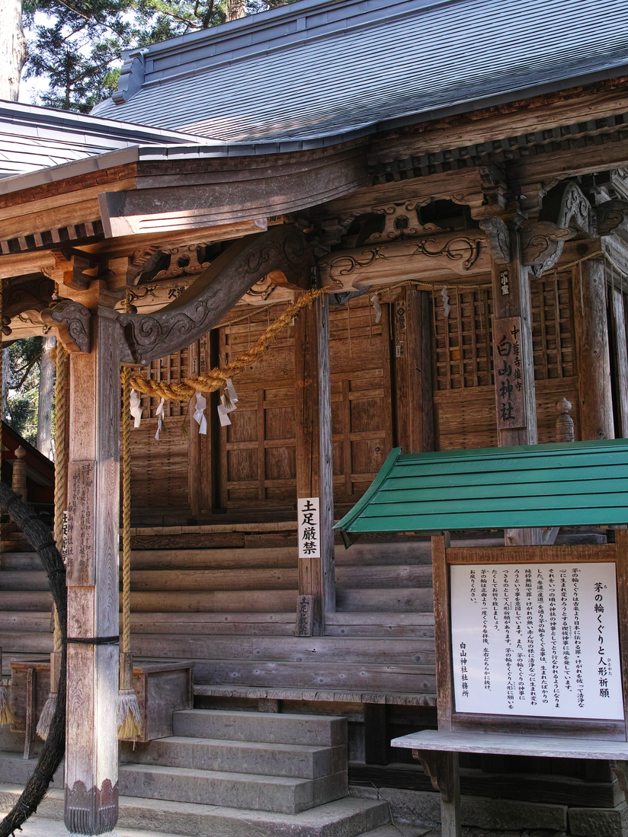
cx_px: 227
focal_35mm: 49
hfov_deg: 29.5
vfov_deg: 38.8
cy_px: 351
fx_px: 1186
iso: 100
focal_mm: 19
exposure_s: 1/80
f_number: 4.5
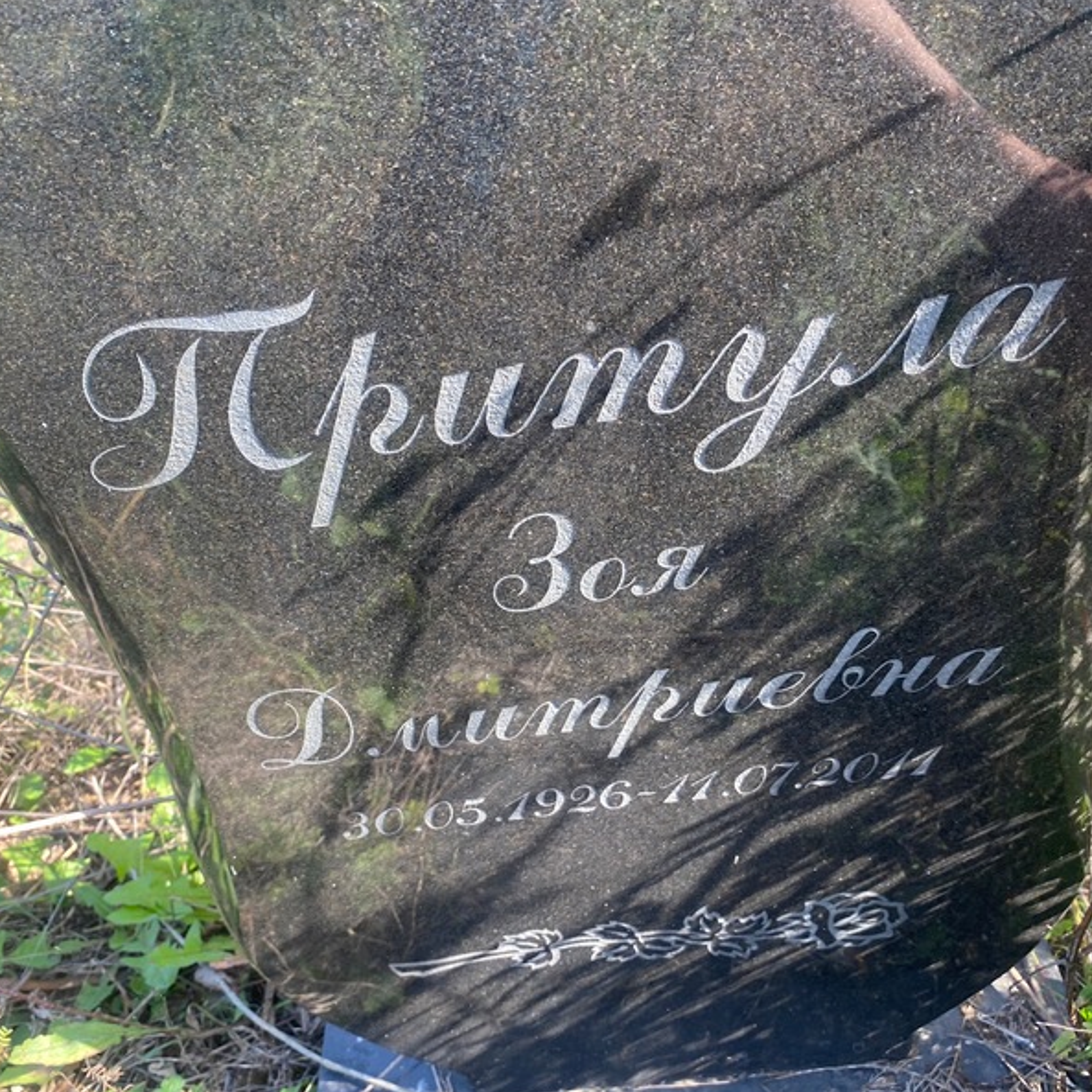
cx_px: 563
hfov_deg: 52.5
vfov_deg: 52.5
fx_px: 1106
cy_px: 545
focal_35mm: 31
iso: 32
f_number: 1.8
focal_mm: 4.25
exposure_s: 1/122
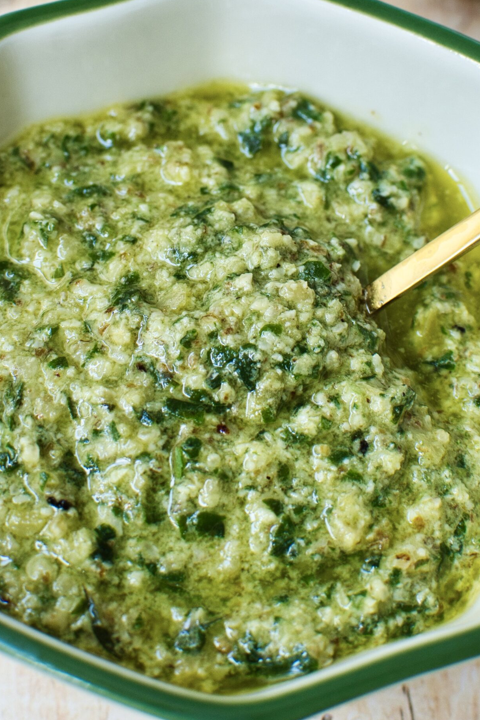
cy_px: 168
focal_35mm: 83
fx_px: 1655
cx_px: 238
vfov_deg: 24.2
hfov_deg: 16.5
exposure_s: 1/50
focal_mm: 35
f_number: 5
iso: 500
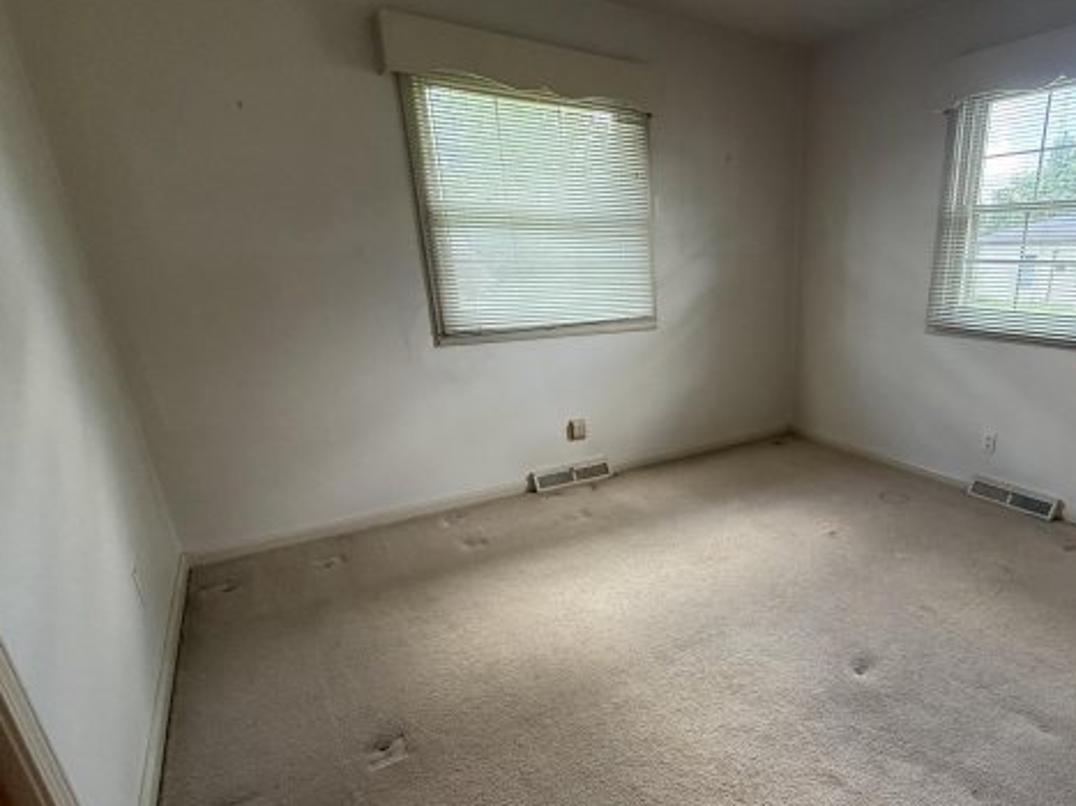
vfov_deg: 65.6
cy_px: 467
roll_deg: -0.9
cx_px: 734
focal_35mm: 20
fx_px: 622
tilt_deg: -18.1
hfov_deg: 78.6
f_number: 2.2
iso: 200
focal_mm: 2.22
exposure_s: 1/99
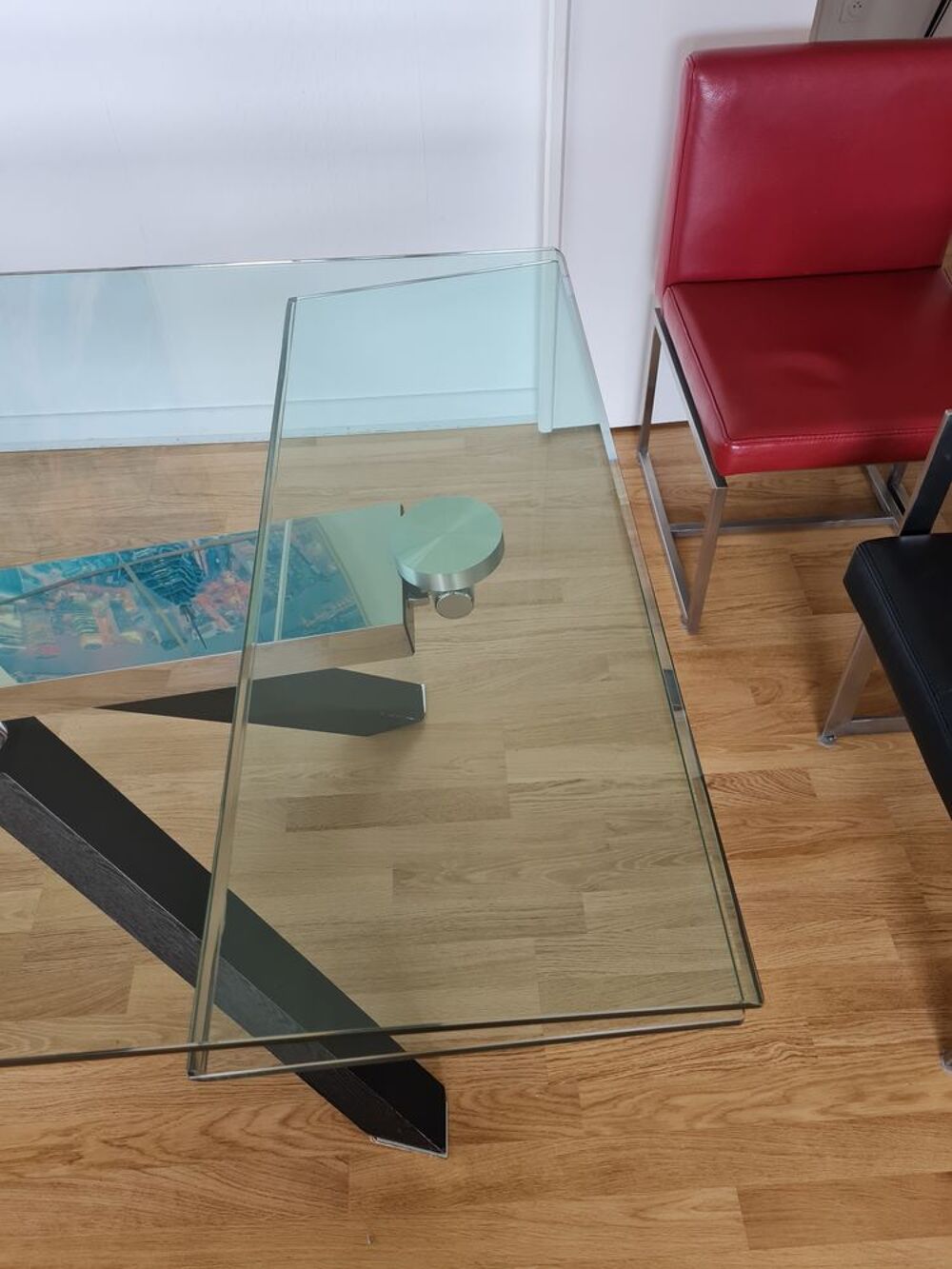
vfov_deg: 67.3
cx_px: 476
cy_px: 634
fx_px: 953
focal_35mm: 26
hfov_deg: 53.1
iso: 160
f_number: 1.8
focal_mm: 5.4
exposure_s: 1/100
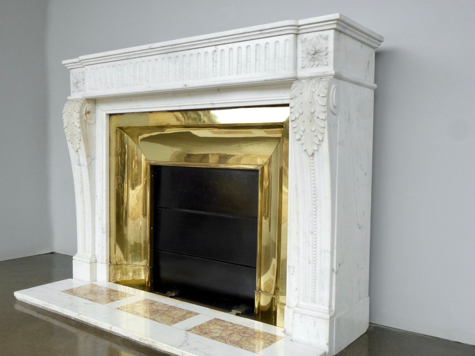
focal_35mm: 33
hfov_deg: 55.4
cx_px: 238
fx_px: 453
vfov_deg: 42.9
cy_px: 178
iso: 100
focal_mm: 5.9
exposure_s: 1/100
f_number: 3.6
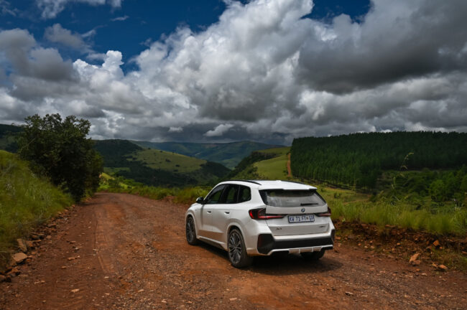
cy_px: 155
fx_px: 363
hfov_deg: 65.5
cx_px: 234
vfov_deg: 46.3
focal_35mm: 28
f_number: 7.1
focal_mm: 28
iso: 100
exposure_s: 1/320
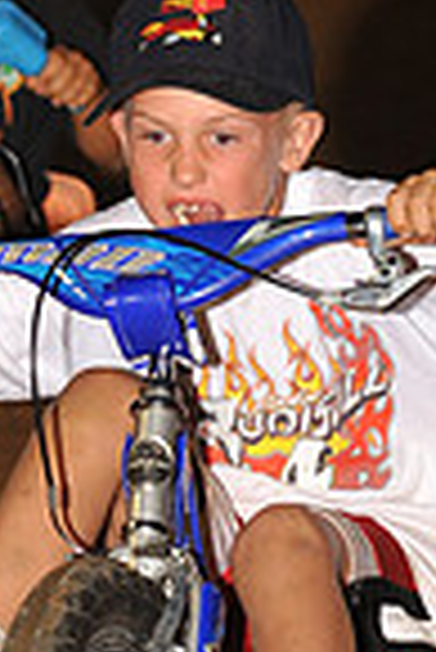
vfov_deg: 4.3
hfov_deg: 2.9
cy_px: 319
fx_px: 8680
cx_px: 189
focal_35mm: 479
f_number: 6.3
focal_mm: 120
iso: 800
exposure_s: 1/250
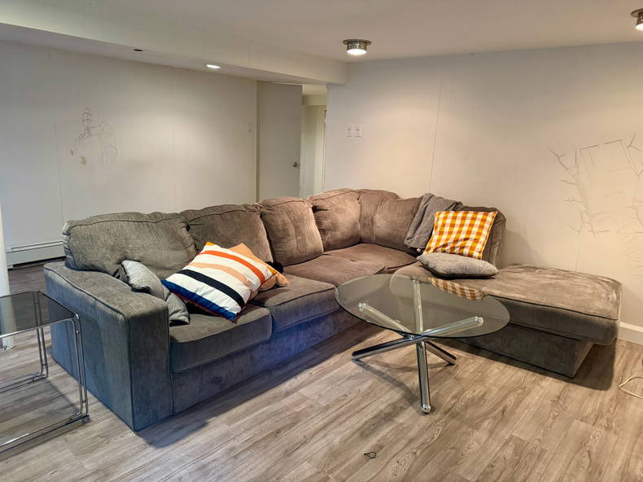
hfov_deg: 71.6
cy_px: 241
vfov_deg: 56.8
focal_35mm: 24
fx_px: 446
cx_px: 322
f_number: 1.78
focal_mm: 6.76
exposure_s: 1/60
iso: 640
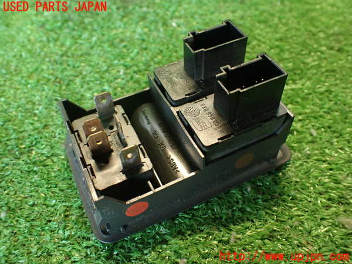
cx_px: 176
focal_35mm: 32
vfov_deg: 44.2
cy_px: 132
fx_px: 325
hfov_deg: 56.8
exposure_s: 1/30
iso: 400
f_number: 2.4
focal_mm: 5.79
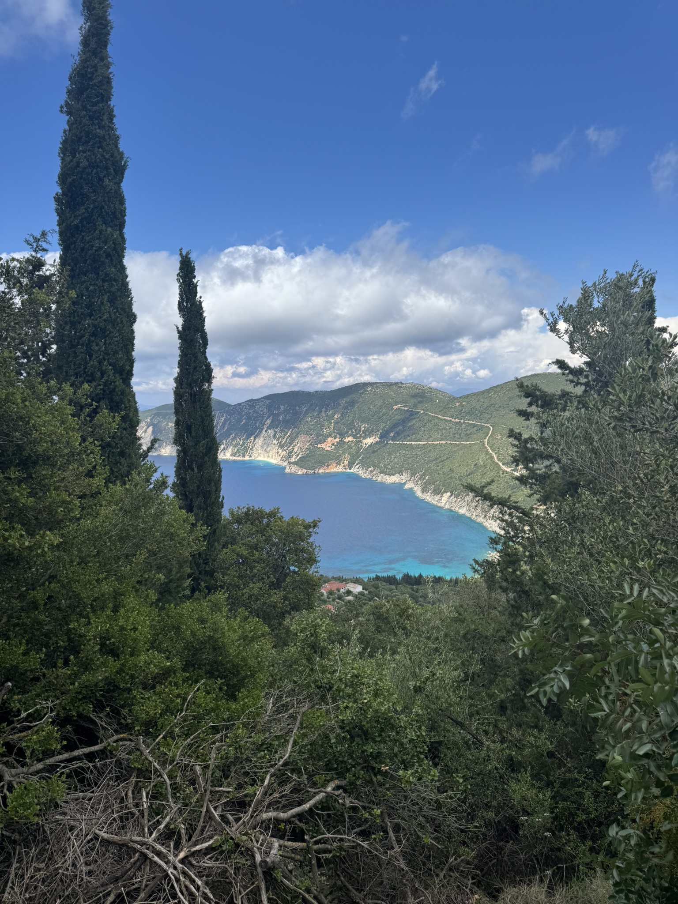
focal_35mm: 24
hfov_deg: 56.8
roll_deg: +1.4
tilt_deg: -3.9
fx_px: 627
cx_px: 339
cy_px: 452
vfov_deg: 71.6
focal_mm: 6.76
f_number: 1.78
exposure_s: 1/4310
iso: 80
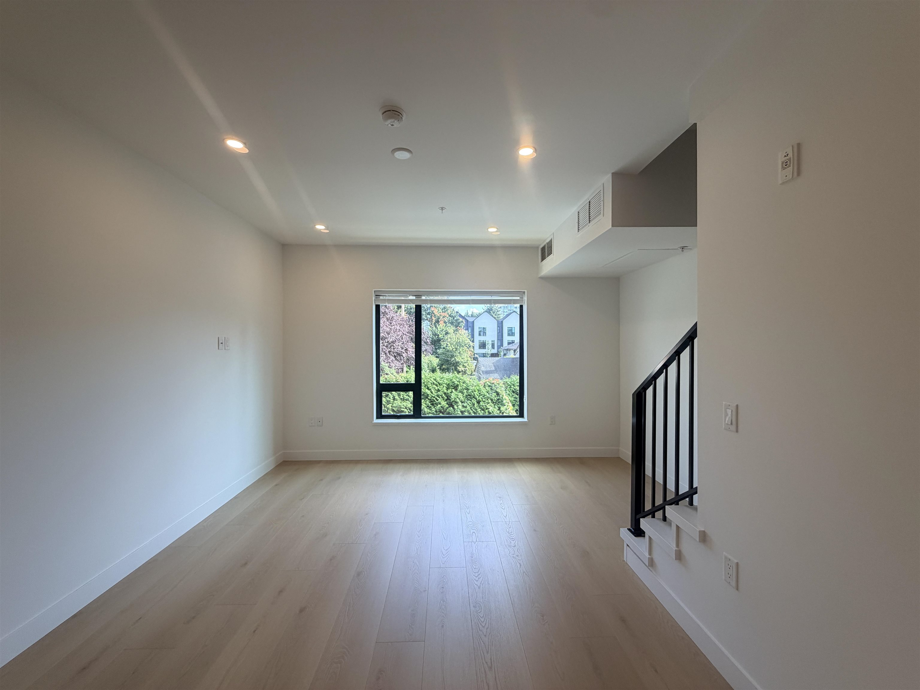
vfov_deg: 85.7
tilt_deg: -0.6
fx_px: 372
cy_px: 345
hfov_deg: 102.1
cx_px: 460
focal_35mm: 14
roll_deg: +0.5
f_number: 2.2
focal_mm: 2.22
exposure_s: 1/121
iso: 50
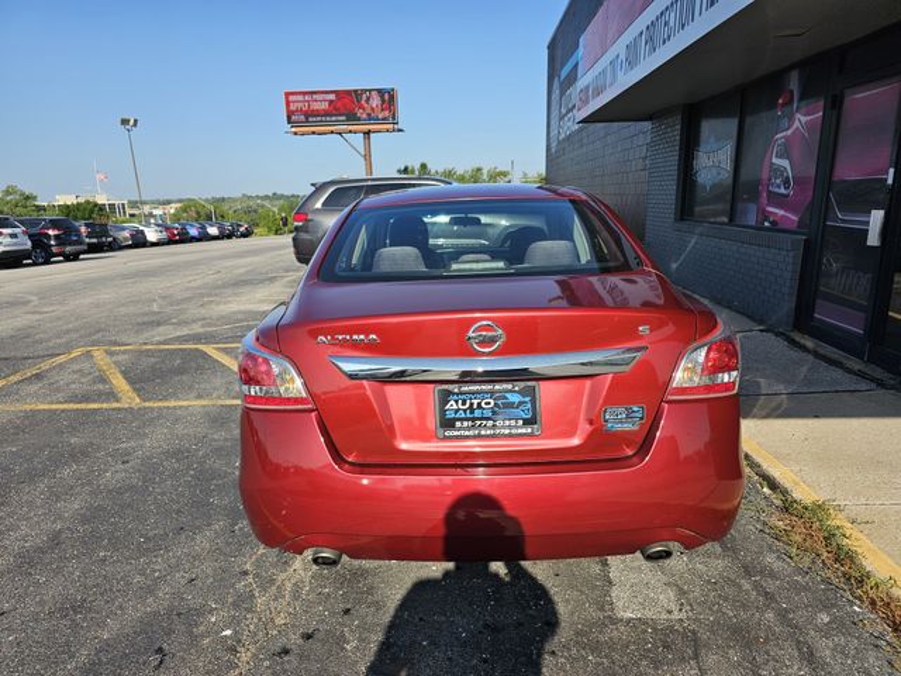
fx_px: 599
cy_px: 338
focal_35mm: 23
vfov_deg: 58.9
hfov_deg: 73.9
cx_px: 450
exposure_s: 1/633
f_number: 1.7
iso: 10
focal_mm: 6.3
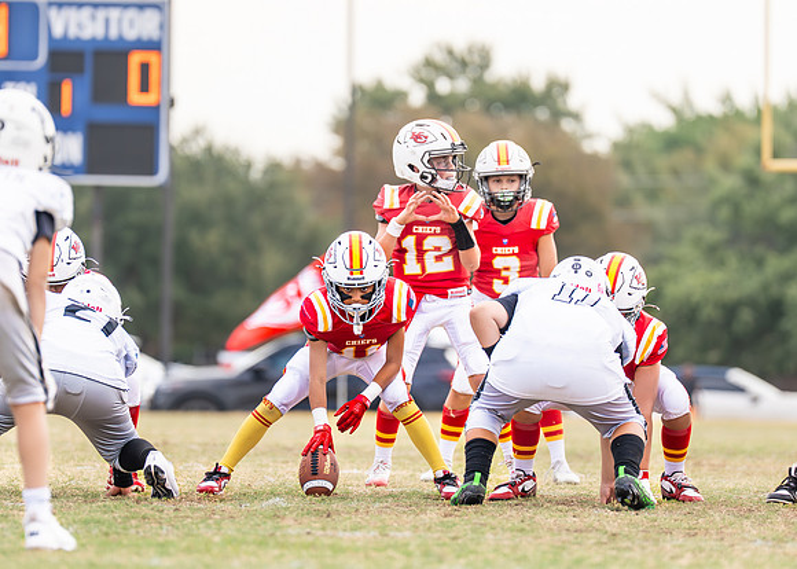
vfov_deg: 3.4
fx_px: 9604
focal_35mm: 424
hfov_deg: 4.8
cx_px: 381
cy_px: 299
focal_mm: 200
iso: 160
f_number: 2.8
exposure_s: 1/1250
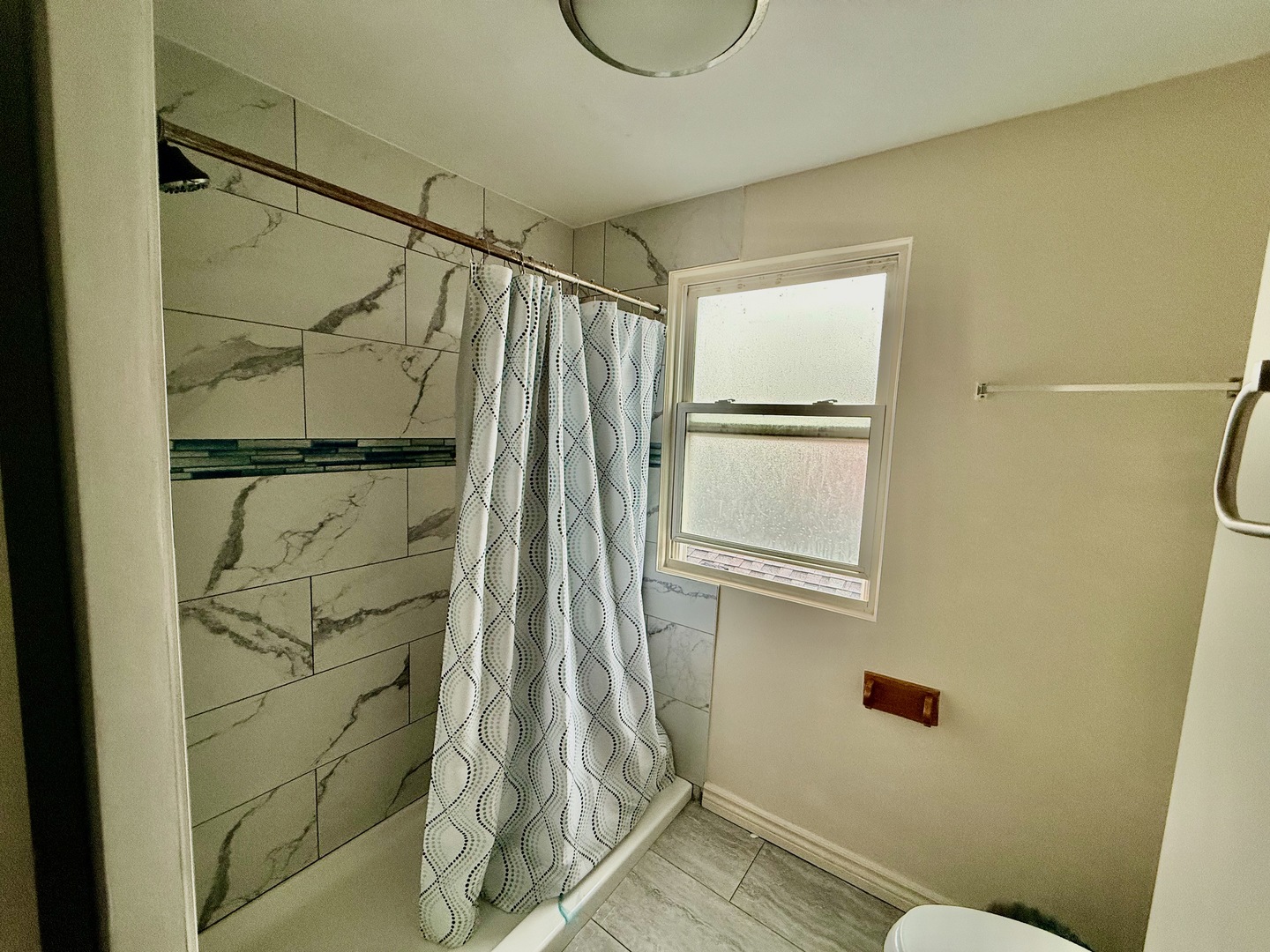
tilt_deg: -5.4
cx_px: 635
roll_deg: -2.4
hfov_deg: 102.1
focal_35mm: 14
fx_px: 514
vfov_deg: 85.7
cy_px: 476
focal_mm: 2.22
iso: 160
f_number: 2.2
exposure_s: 1/120
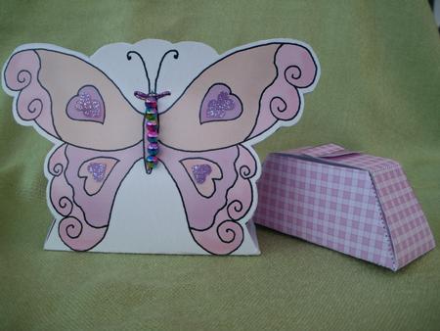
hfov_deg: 51.3
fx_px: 458
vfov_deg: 39.7
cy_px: 166
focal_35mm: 36
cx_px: 220
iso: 100
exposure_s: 1/50
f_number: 3.5
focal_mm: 6.3
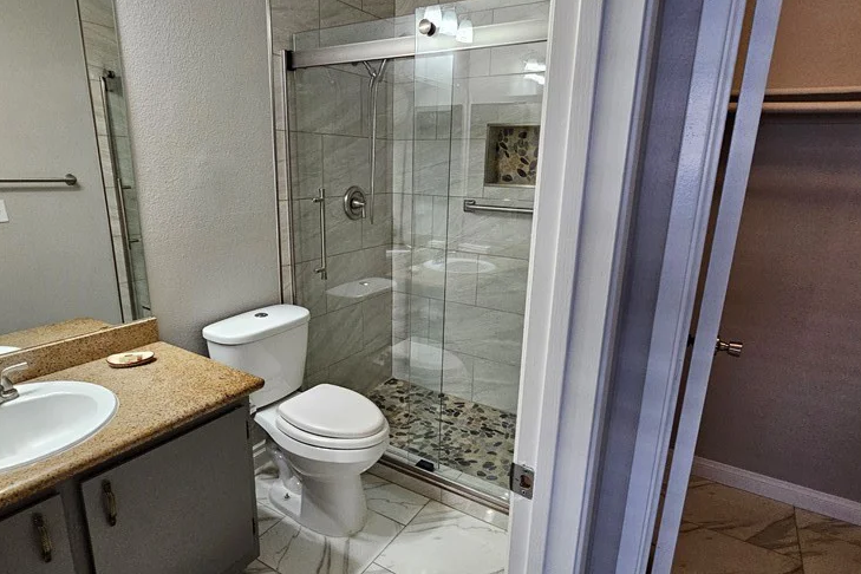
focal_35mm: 19
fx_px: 454
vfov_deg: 64.5
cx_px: 424
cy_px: 309
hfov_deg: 86.9
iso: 250
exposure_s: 1/60
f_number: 2.2
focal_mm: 2.2
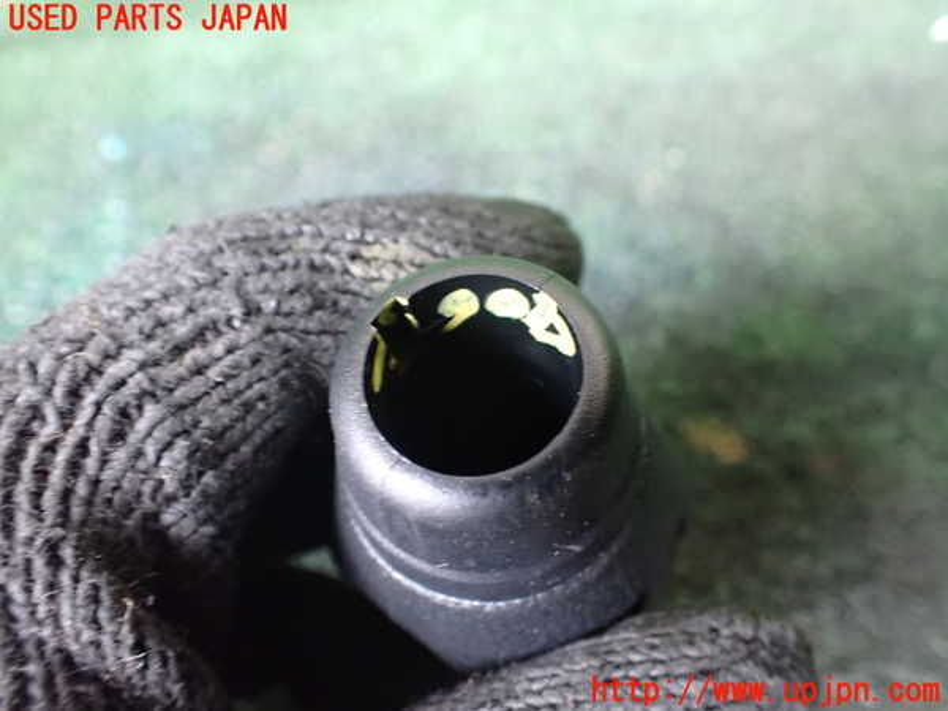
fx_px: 822
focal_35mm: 30
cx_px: 474
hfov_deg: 60.0
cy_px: 356
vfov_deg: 46.8
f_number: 2.3
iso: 1250
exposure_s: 1/30
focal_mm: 5.4
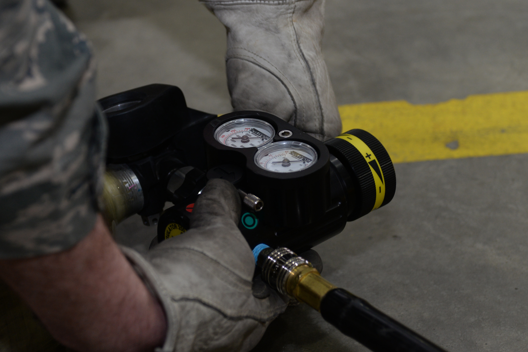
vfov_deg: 13.7
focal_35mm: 100
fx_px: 1467
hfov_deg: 20.4
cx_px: 260
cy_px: 116
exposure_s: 1/200
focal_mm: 70
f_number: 5.6
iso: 800
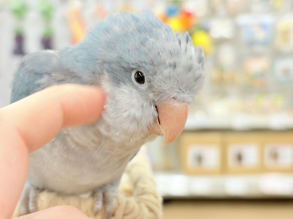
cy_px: 110
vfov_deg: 28.0
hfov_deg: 36.8
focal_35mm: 52
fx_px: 440
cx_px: 146
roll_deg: +1.5
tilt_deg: -3.3
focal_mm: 5.96
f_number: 1.6
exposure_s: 1/50
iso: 64
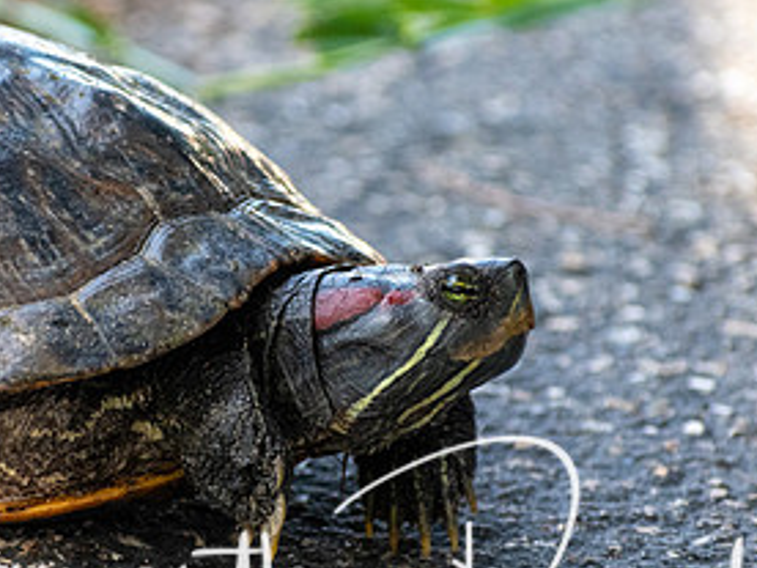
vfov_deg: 2.1
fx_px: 15264
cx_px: 189
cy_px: 331
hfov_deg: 2.8
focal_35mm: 698
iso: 1400
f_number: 5.6
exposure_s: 1/500
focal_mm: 230
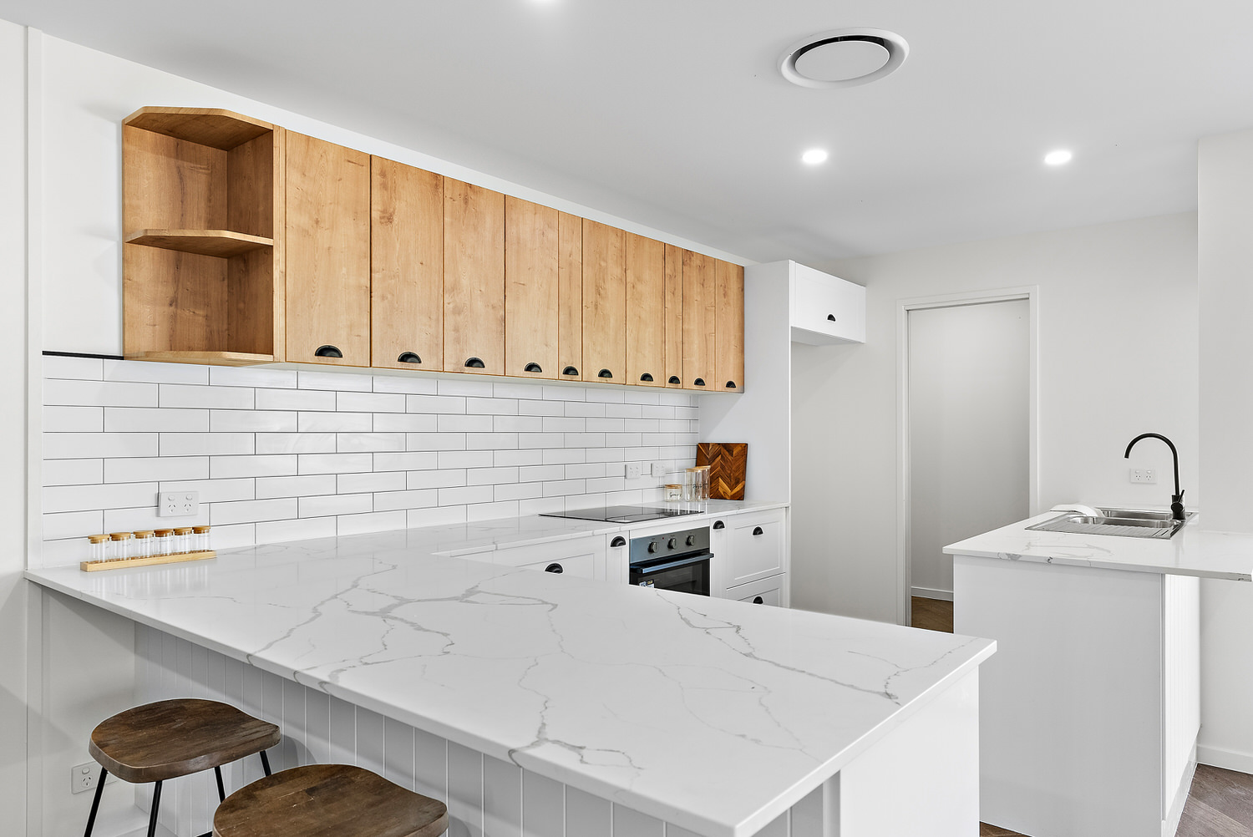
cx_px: 626
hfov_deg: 76.1
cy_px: 418
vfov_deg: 55.2
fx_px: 801
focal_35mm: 23
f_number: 8
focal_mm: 23
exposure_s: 1/20
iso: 400
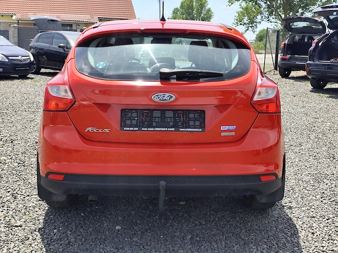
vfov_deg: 31.5
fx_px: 449
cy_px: 126
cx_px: 169
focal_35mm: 46
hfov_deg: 41.2
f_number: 1.65
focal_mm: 6.19
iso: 50
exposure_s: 1/823
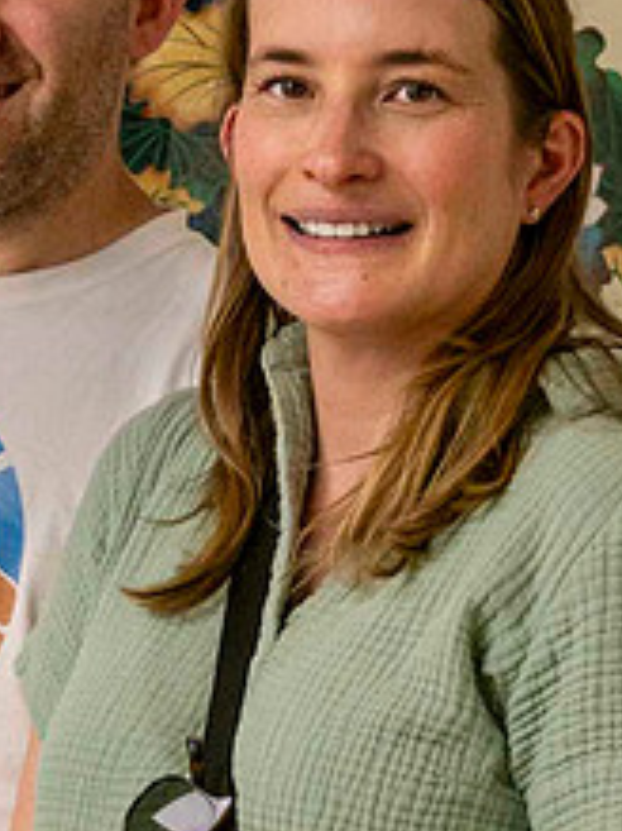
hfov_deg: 8.5
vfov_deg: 11.4
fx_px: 4173
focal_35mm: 174
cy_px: 288
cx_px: 121
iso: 2000
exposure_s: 1/200
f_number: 4.5
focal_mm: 32.07
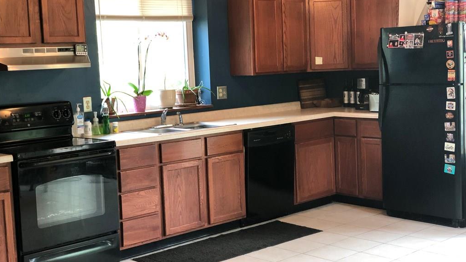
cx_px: 233
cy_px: 108
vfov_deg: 21.0
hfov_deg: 36.6
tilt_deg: -3.9
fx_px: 704
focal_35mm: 57
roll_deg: +2.7
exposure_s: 1/30
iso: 100
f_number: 2.4
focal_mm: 6
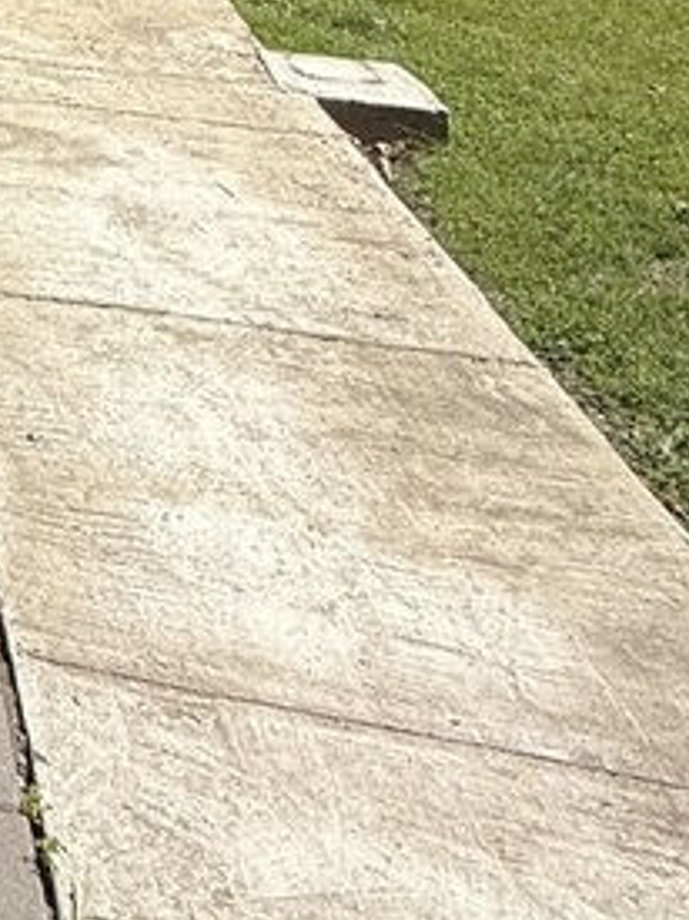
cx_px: -569
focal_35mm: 55
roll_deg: +0.9
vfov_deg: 29.2
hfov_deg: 19.5
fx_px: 1461
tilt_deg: -8.7
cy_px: -234
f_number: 2.2
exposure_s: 1/1901
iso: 50
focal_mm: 2.22
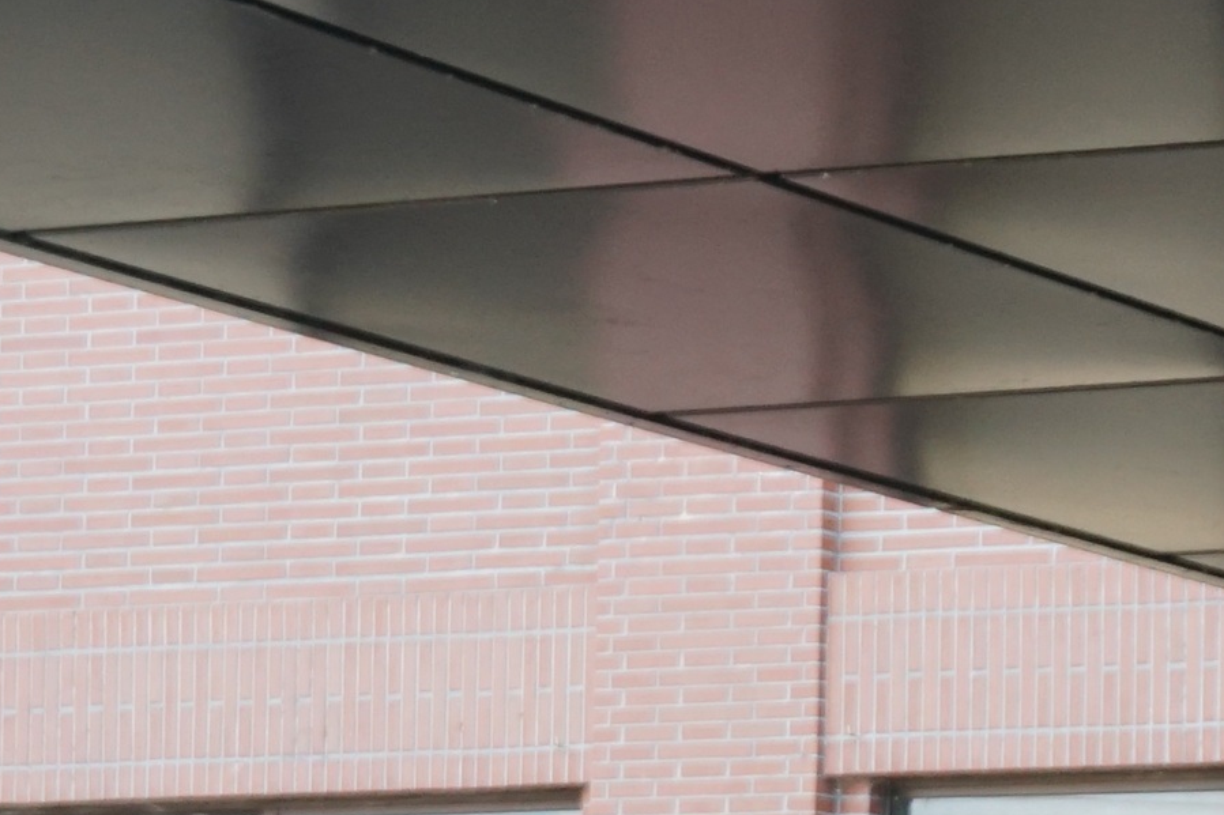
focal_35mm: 217
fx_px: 7388
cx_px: 2556
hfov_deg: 8.9
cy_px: 1713
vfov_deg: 6.1
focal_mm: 31
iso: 500
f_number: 4.5
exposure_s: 1/160
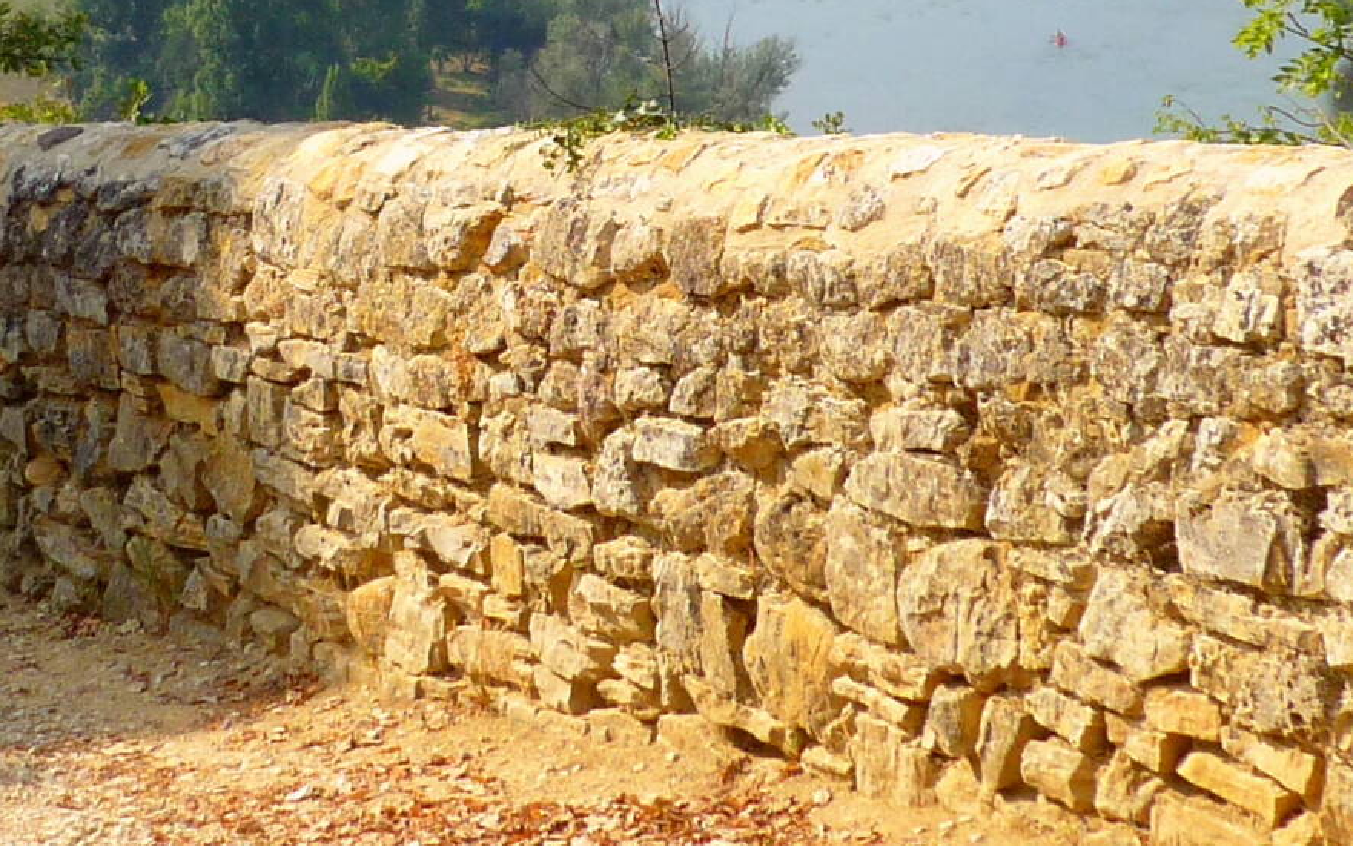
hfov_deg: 13.3
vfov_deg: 8.3
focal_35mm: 157
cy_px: 45
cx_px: 367
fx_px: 5790
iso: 100
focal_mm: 8.4
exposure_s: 1/1000
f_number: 3.2
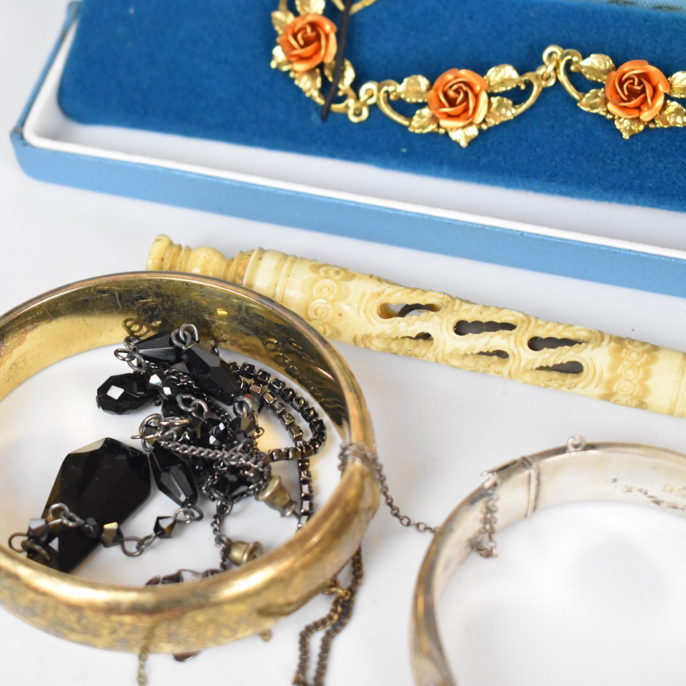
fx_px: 1943
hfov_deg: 19.9
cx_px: 180
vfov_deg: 20.0
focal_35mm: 87
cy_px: 344
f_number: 5
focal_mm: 45
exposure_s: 1/125
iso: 2800
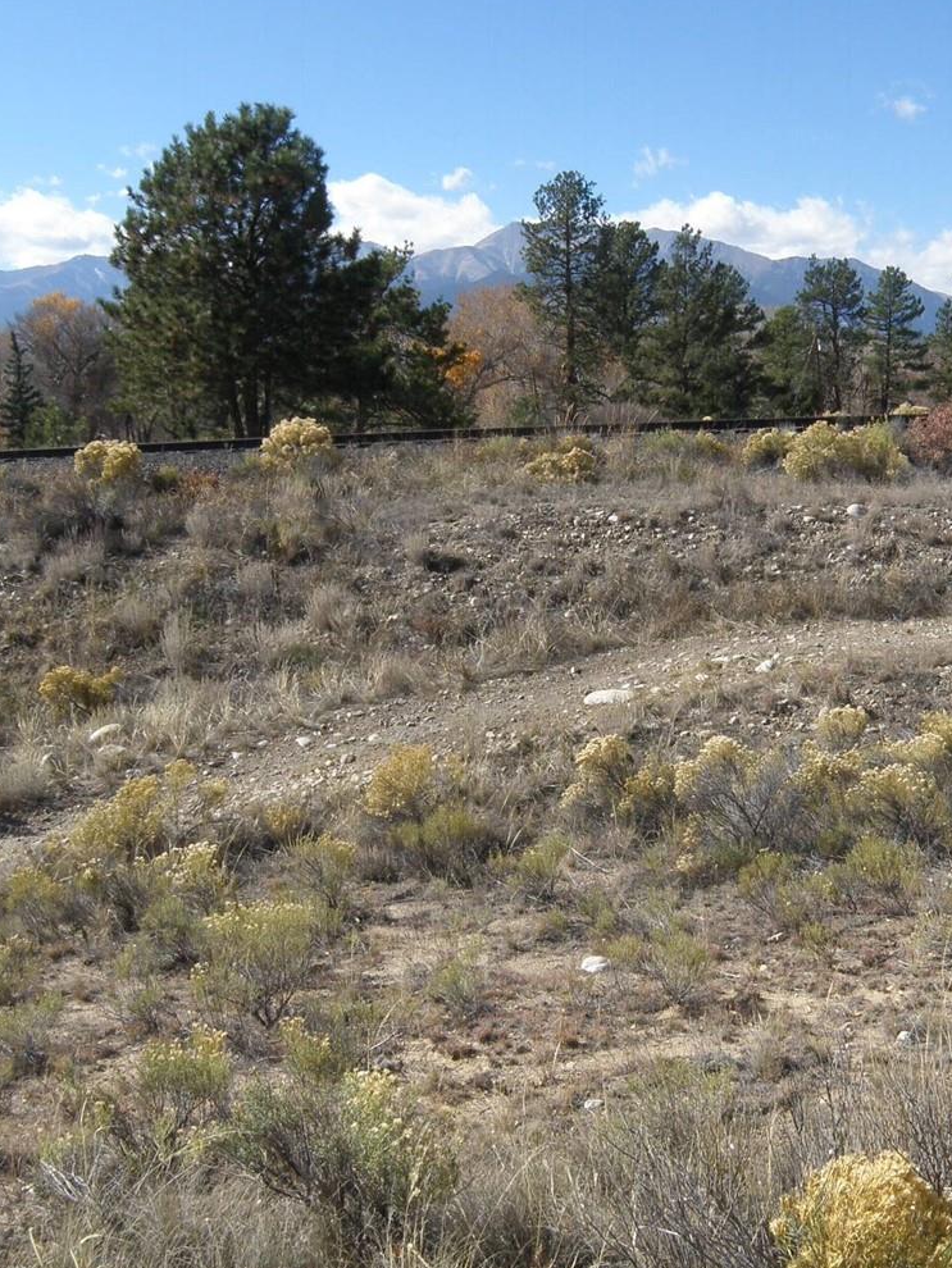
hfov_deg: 33.7
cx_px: 710
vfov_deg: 44.8
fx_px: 1539
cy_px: 611
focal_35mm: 42
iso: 64
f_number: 5.6
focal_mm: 4.6
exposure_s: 1/250
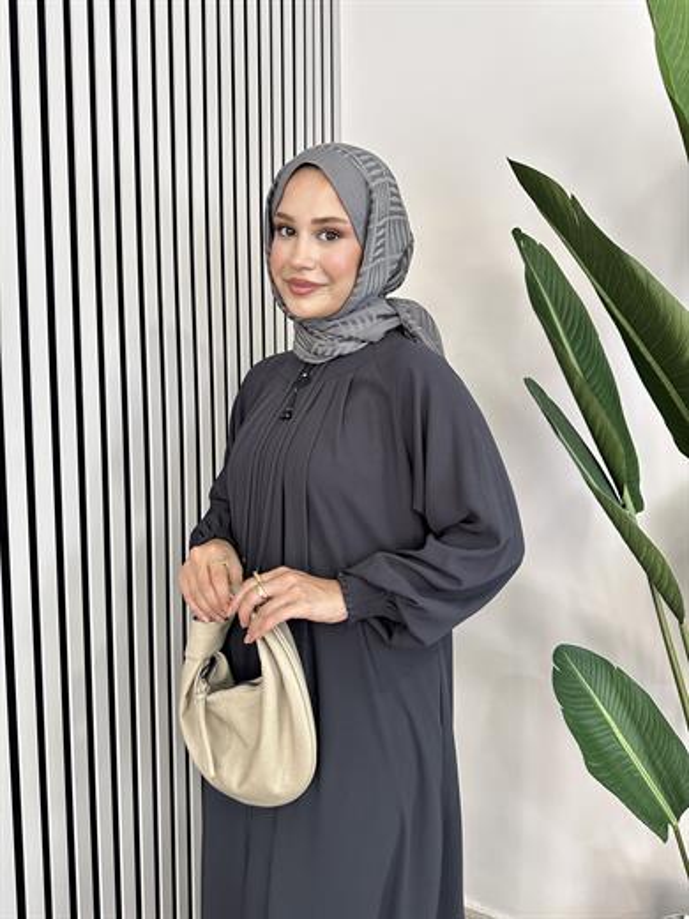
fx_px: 637
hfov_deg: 56.8
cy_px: 460
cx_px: 344
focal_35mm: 24
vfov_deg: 71.6
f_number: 1.78
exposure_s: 1/50
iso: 200
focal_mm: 6.86
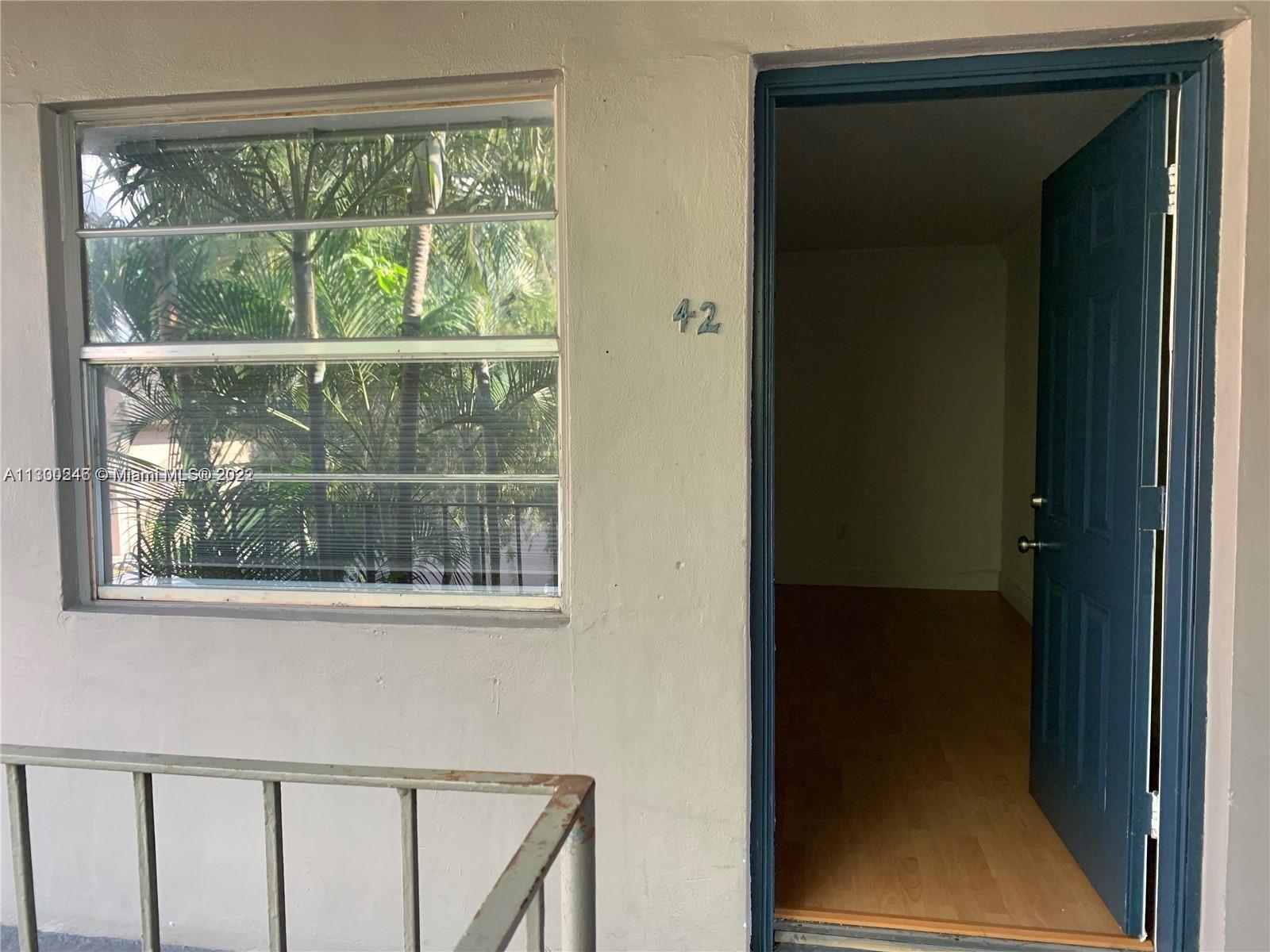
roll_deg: +0.8
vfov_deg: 53.1
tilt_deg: -4.0
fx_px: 954
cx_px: 635
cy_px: 476
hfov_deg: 67.3
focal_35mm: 26
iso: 100
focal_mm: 4.25
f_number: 1.8
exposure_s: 1/83
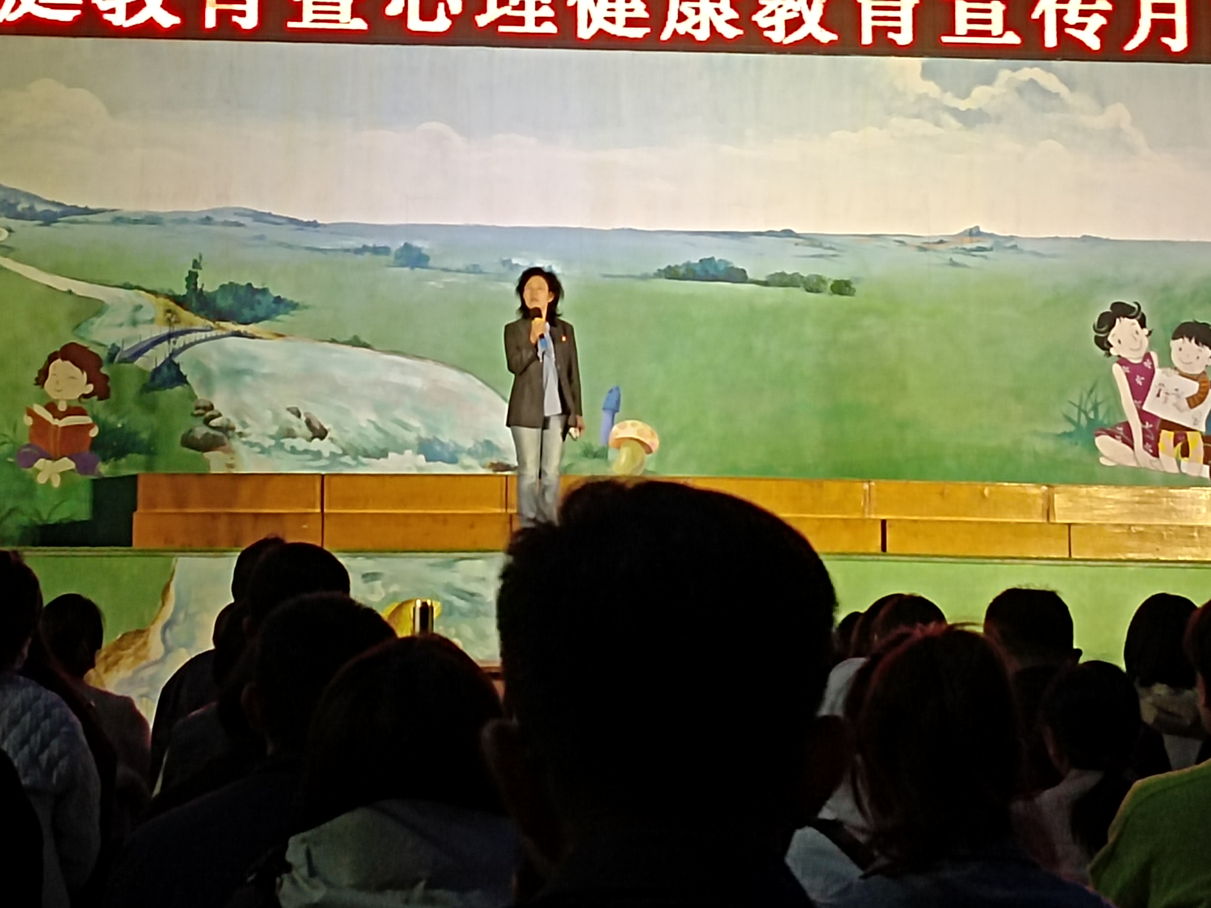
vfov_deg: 17.2
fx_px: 2974
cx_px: 526
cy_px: 180
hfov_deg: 23.0
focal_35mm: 85
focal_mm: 3.96
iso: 653
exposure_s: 1/100
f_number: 1.8
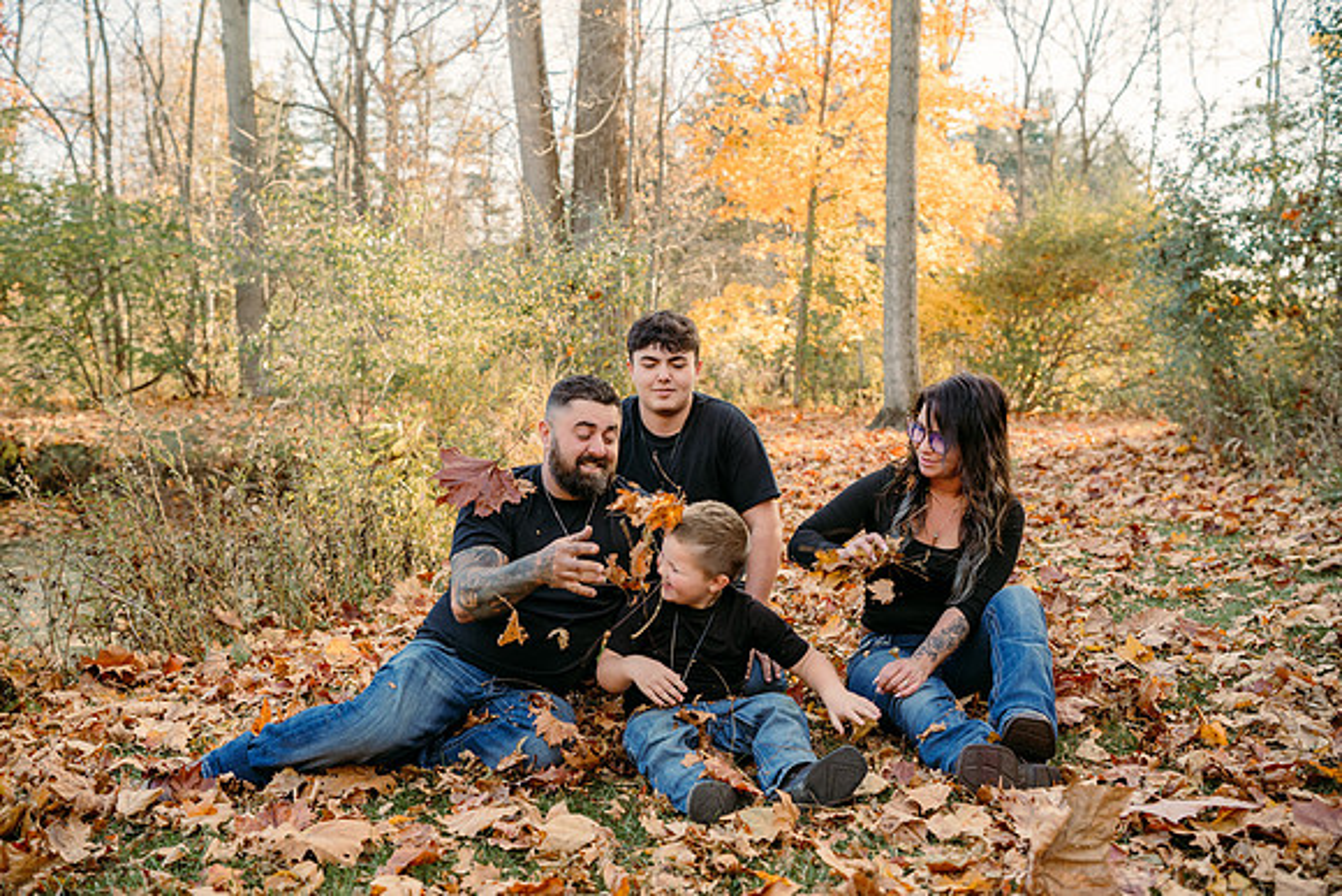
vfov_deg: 36.9
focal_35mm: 36
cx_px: 671
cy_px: 448
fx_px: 1343
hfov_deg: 53.1
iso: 320
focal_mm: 36
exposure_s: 1/250
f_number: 3.2
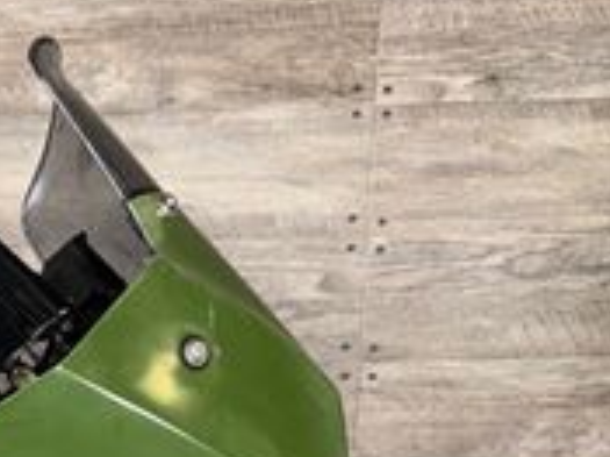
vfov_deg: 15.5
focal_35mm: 88
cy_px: 673
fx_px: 1550
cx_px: -150
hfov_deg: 20.6
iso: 64
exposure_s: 1/34
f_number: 1.78
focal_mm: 6.76
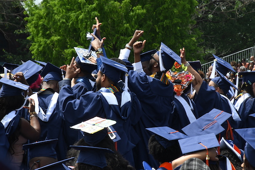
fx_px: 1487
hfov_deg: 9.8
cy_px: 85
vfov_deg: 6.5
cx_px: 128
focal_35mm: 210
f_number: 18
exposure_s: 1/250
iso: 500
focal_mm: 140
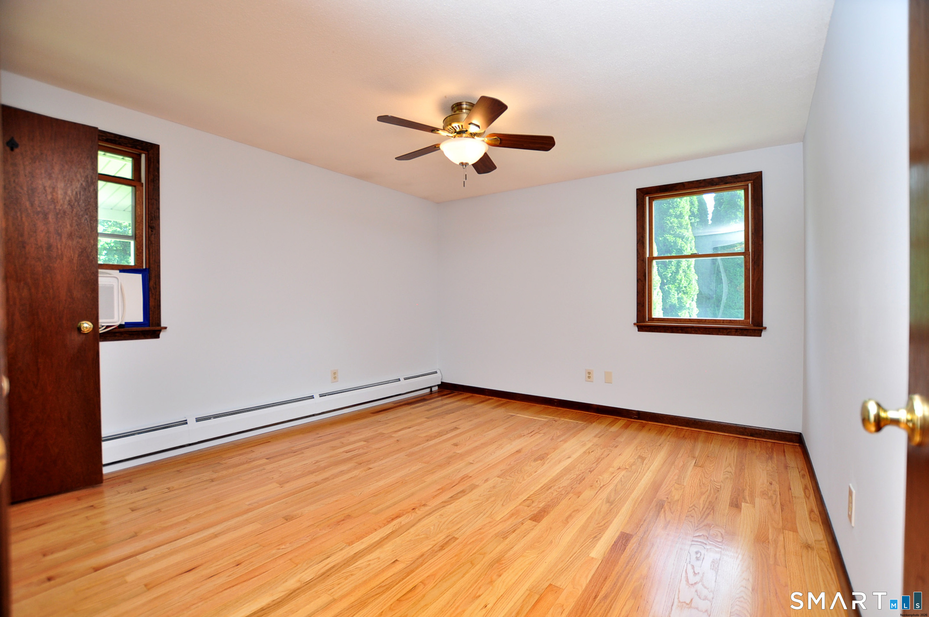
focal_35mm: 15
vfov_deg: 77.2
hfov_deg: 100.5
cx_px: 464
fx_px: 387
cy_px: 308
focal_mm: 10
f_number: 3.5
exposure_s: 1/100
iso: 200
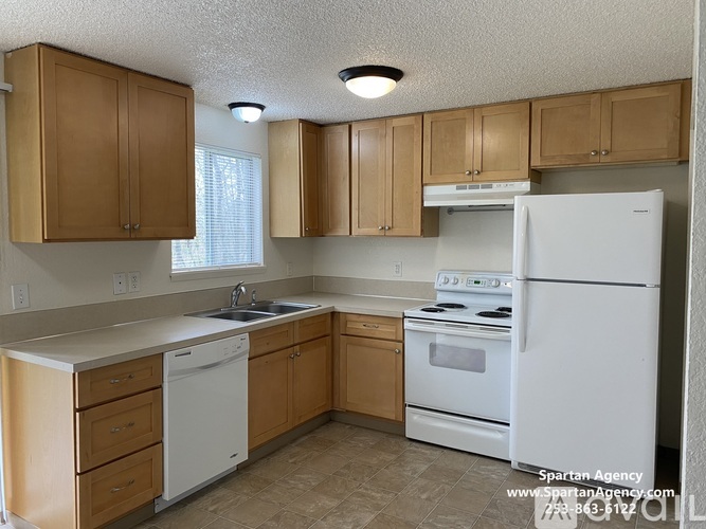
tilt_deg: -3.9
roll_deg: -0.4
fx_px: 530
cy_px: 264
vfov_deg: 53.0
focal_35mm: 26
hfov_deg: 67.3
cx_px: 353
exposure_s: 1/60
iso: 80
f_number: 1.8
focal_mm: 4.25
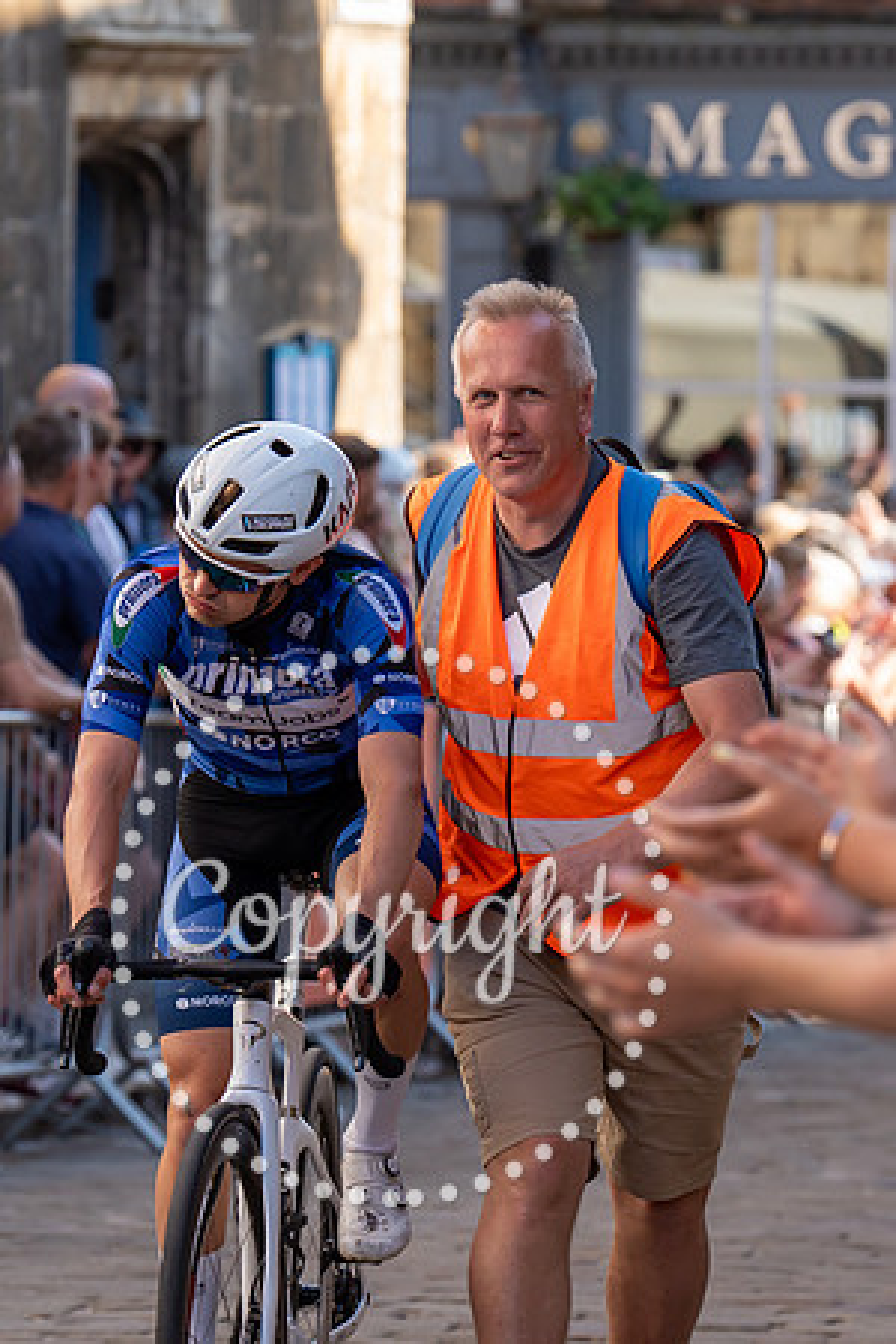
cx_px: 462
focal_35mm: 291
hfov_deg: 4.7
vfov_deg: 7.1
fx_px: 10854
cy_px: 750
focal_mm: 129
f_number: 4
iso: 500
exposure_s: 1/1000
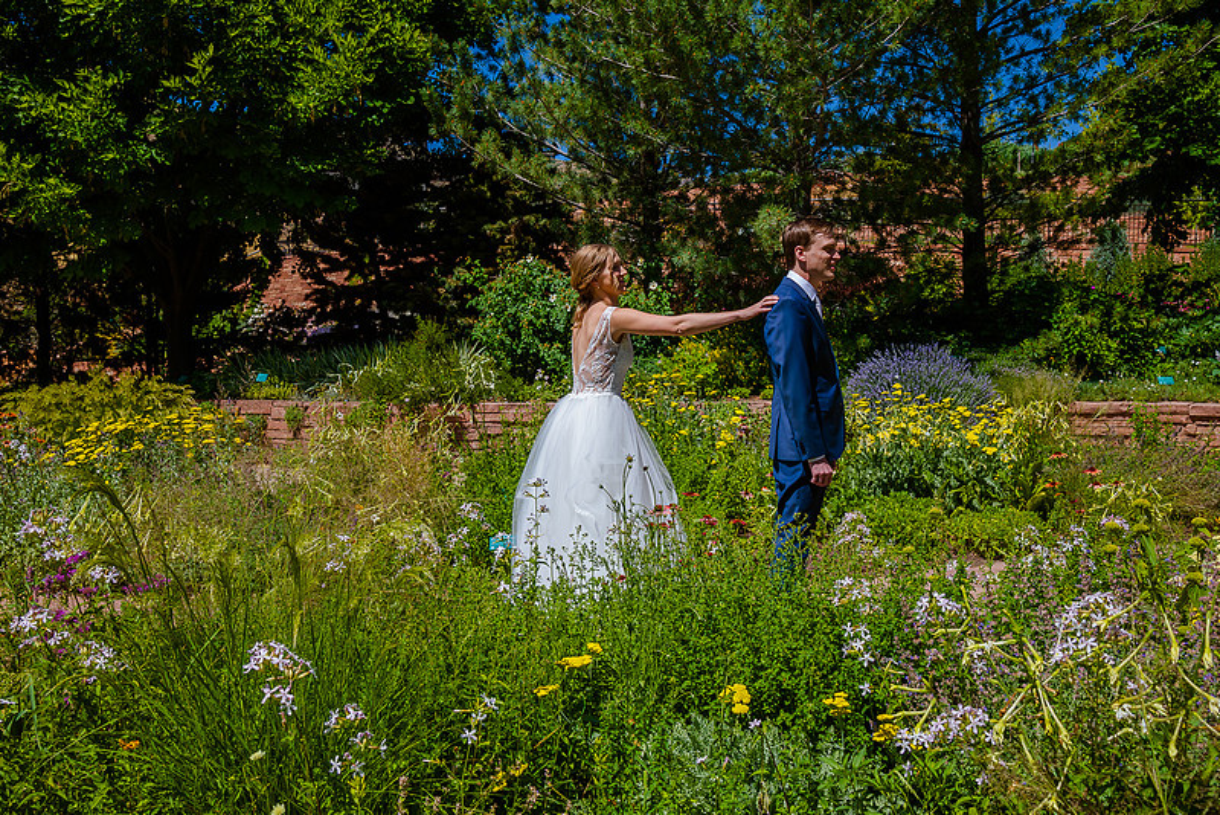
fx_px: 1226
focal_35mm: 36
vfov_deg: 36.8
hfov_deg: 52.9
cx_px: 577
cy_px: 409
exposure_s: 1/320
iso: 200
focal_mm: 32
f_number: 10
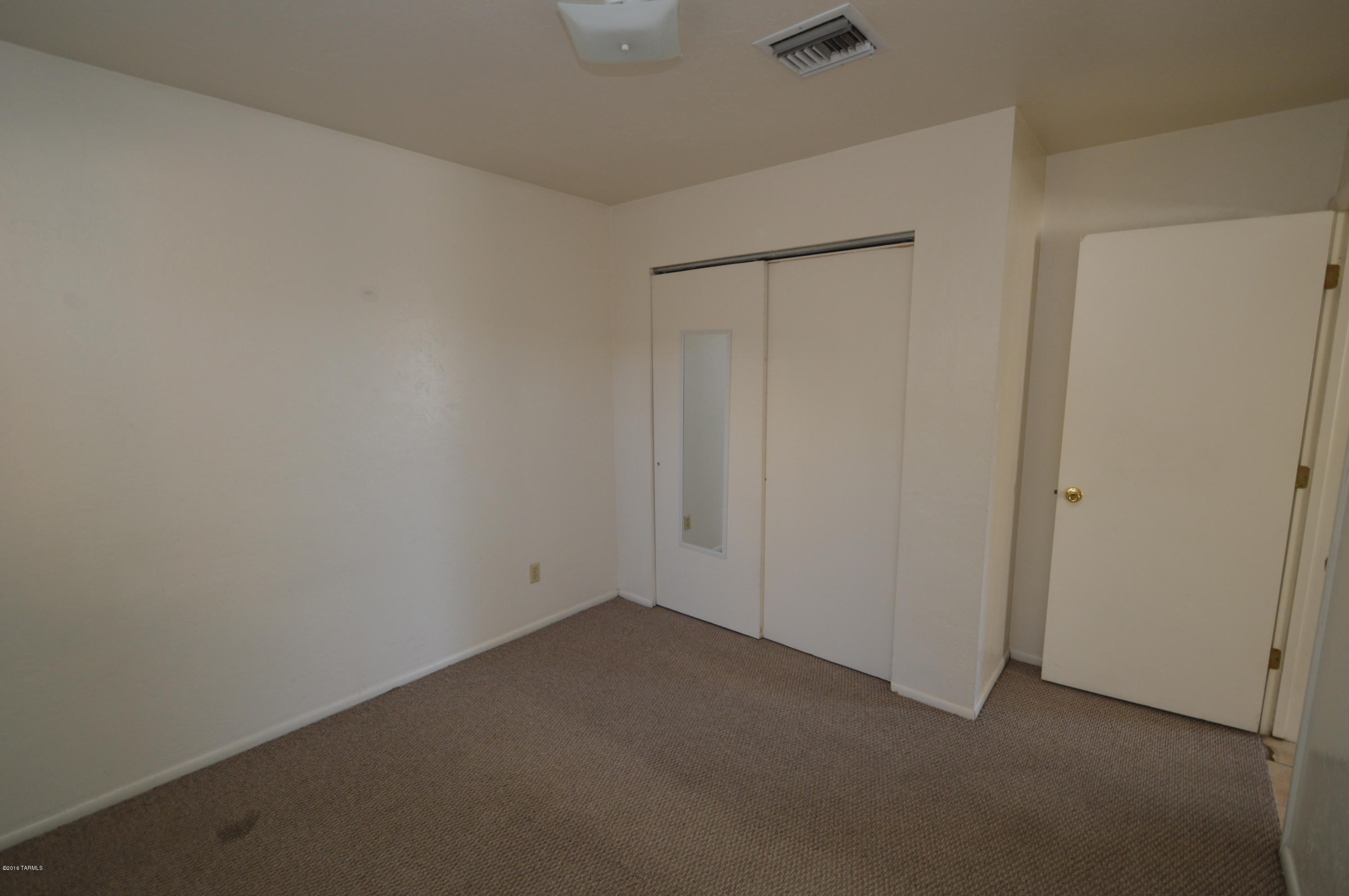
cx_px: 674
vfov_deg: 77.2
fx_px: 562
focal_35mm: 15
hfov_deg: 100.4
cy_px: 448
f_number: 3.5
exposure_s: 1/60
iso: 450
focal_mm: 10
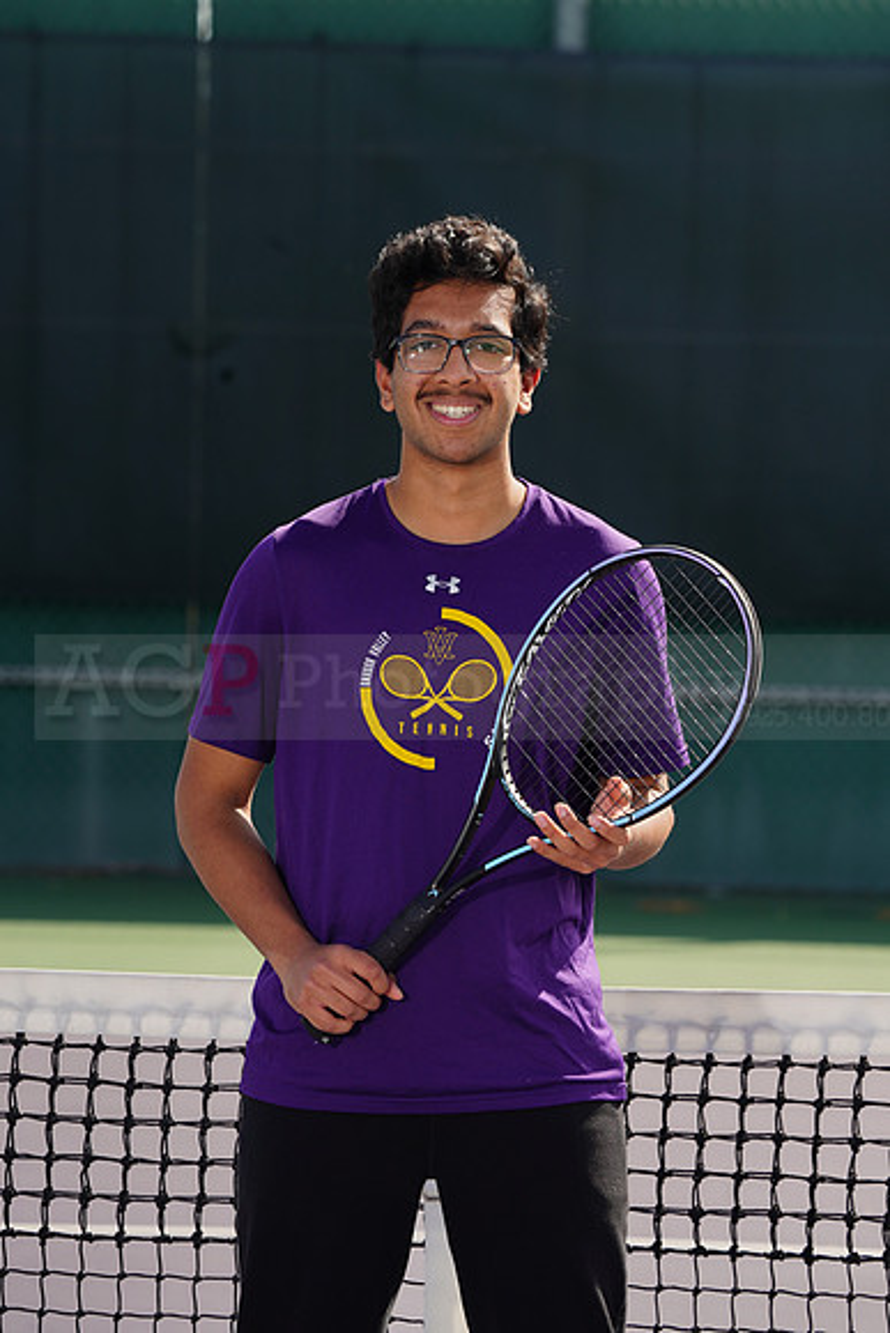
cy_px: 666
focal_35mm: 235
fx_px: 8709
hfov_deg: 5.9
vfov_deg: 8.8
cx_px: 445
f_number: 9
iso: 100
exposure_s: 1/200
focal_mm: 235
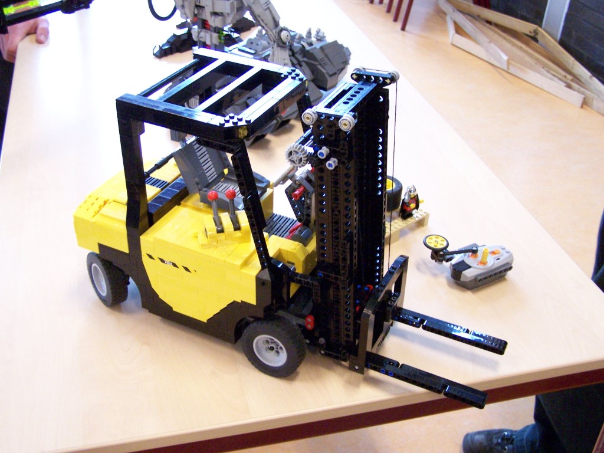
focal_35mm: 40
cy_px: 226
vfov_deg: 36.0
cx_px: 302
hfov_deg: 46.8
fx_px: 698
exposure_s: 1/30
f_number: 2.8
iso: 400
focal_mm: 6.7
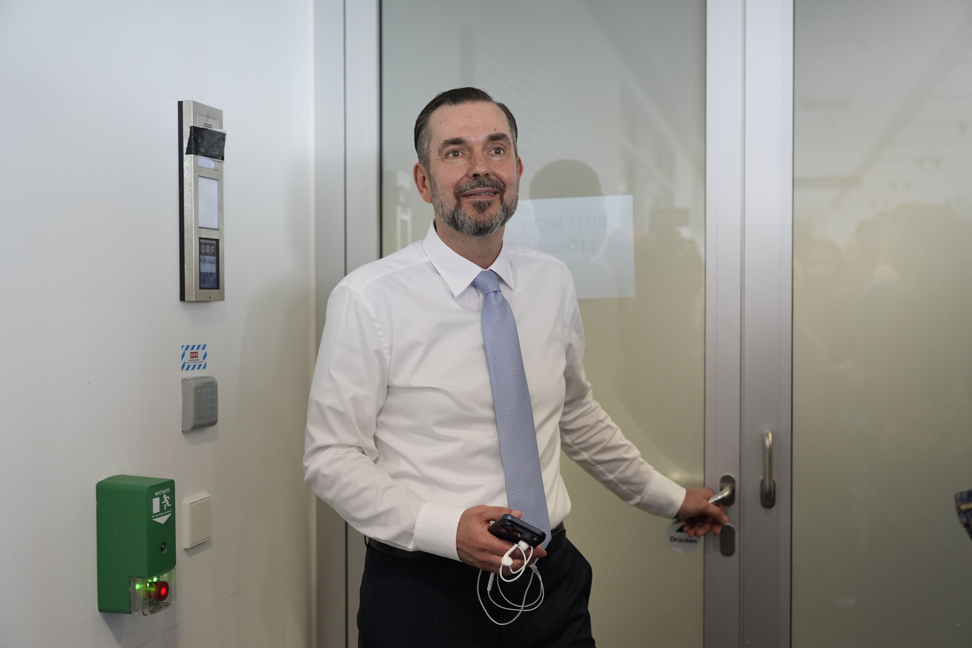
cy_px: 324
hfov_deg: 48.5
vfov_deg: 33.4
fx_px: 1080
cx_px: 486
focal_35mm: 40
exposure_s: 1/200
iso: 1000
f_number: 2.5
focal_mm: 40
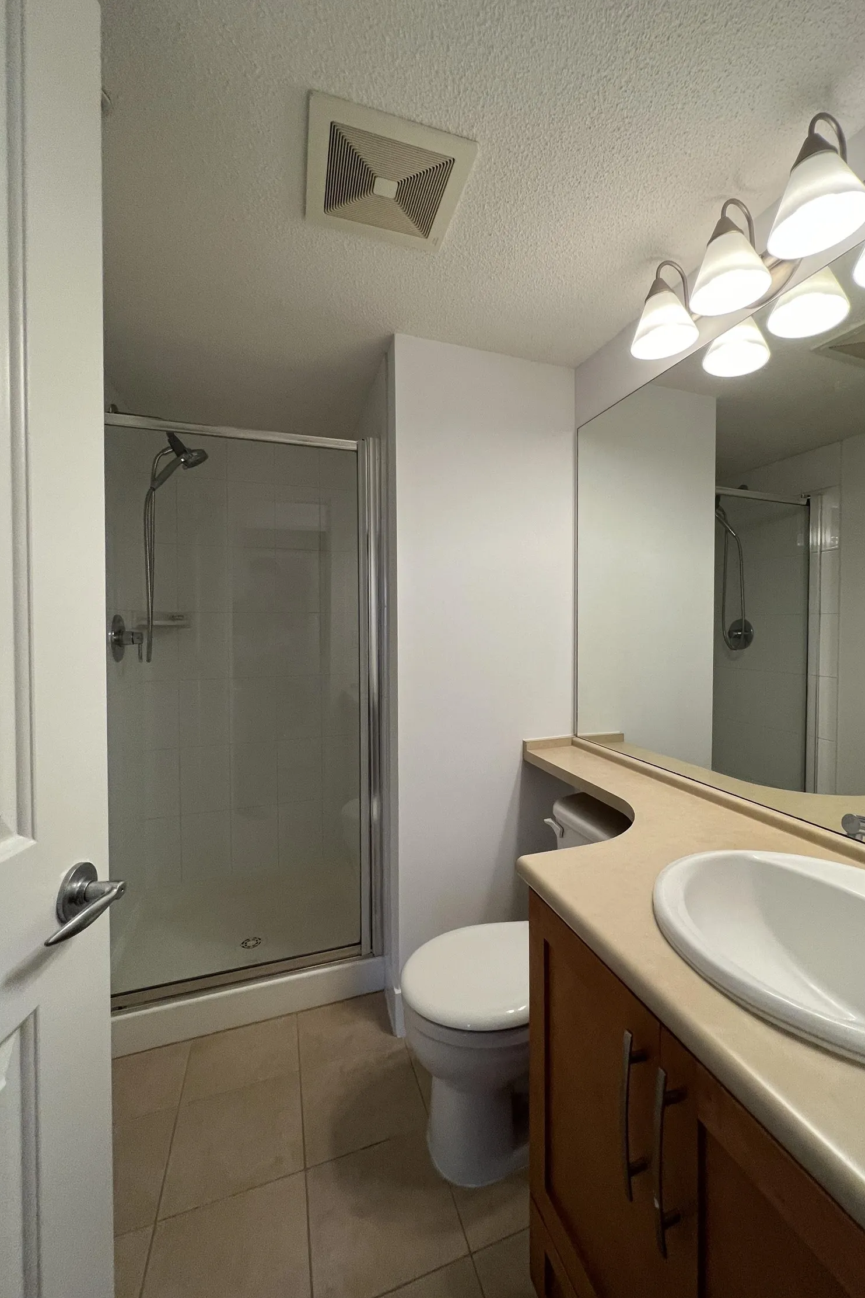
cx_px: 490
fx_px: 505
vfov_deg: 104.2
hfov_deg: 80.8
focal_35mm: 14
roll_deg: +0.7
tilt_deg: -2.2
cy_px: 634
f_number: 1.8
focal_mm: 1.57
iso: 125
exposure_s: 1/120
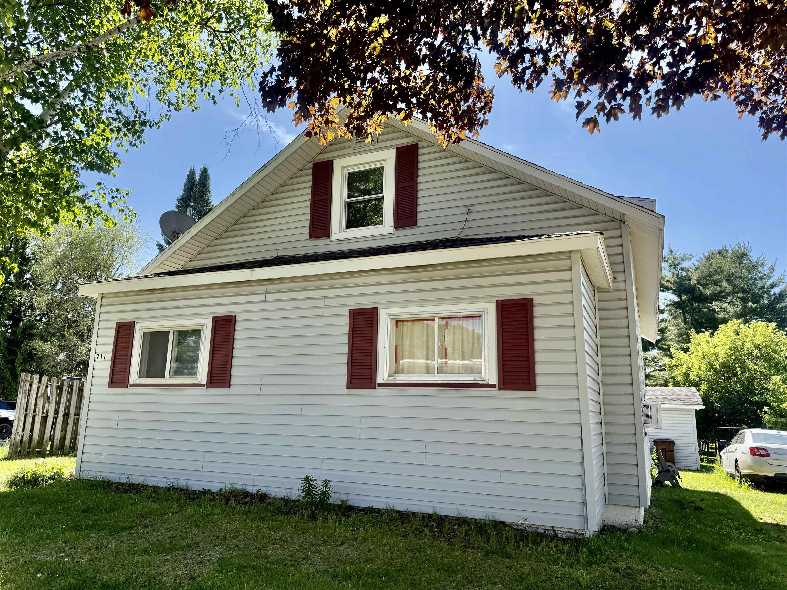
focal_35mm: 24
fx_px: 546
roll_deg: -1.9
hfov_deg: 71.6
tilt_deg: +12.4
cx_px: 394
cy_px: 295
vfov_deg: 56.8
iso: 100
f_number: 1.78
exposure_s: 1/2299
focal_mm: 6.76
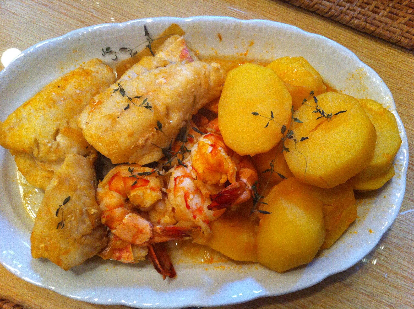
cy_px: 154
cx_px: 207
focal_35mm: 35
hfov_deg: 52.7
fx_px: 418
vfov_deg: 40.6
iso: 160
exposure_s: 1/15
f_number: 2.8
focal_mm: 3.85
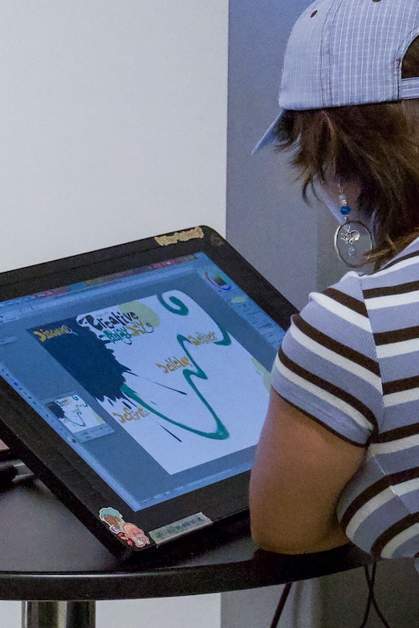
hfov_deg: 7.5
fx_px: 3212
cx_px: 236
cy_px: 238
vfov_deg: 11.2
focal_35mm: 184
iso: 6400
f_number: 6.3
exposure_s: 1/500
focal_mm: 48
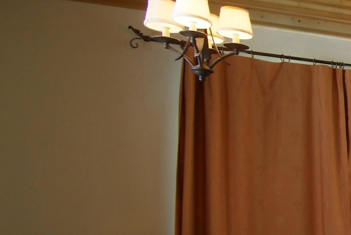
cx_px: 589
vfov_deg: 20.5
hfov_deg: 22.8
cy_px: 286
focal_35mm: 62
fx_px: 605
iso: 400
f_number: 5.6
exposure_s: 1/4
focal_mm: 12
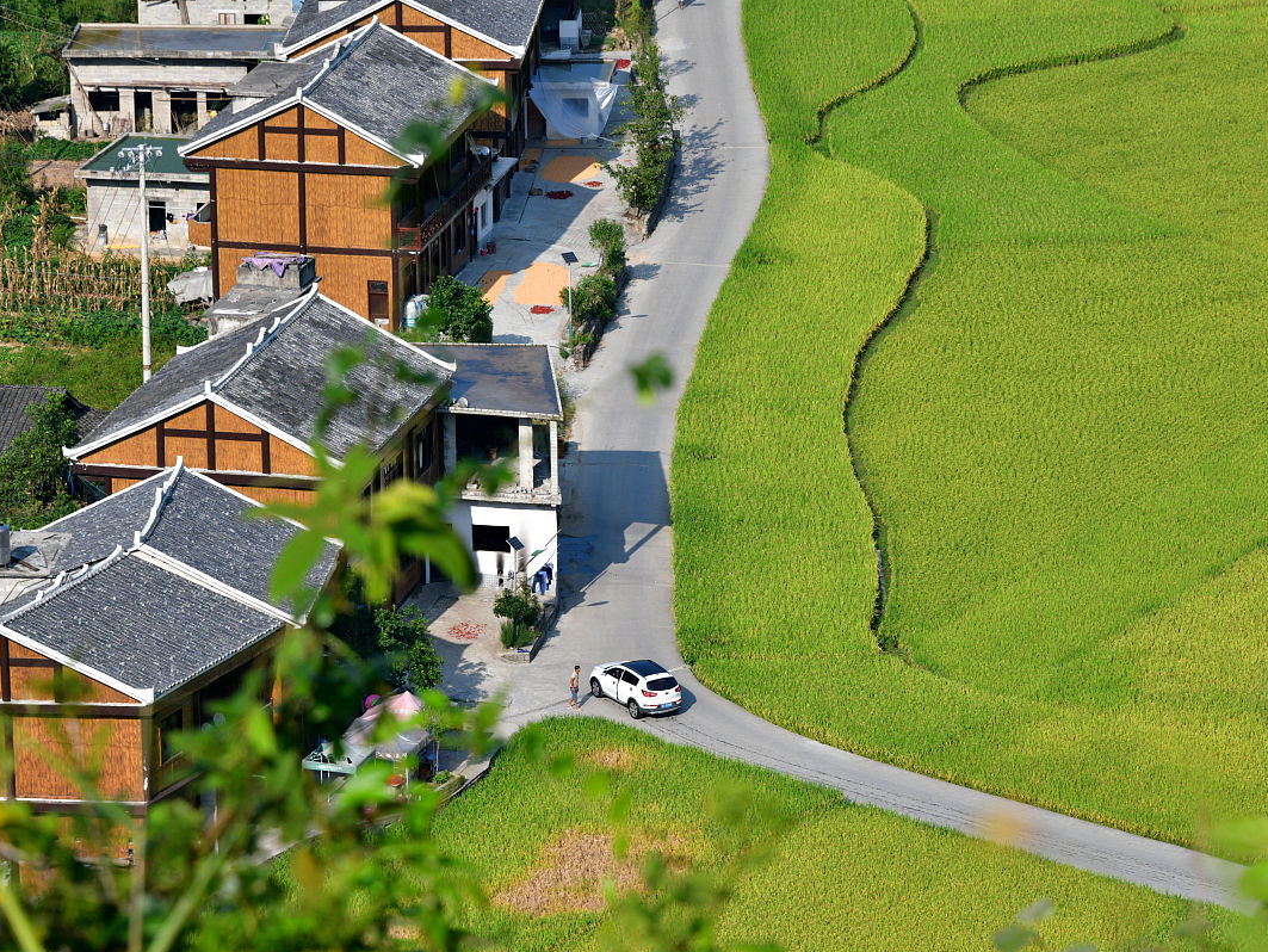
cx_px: 592
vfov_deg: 6.9
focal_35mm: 217
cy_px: 476
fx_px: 7952
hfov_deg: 9.1
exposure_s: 1/640
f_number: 13
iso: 400
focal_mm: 200
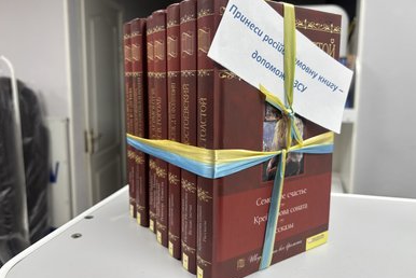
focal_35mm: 28
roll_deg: -0.2
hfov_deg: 65.4
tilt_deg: -7.7
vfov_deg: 46.4
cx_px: 213
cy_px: 126
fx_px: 324
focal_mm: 5.96
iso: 100
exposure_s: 1/100
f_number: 1.6
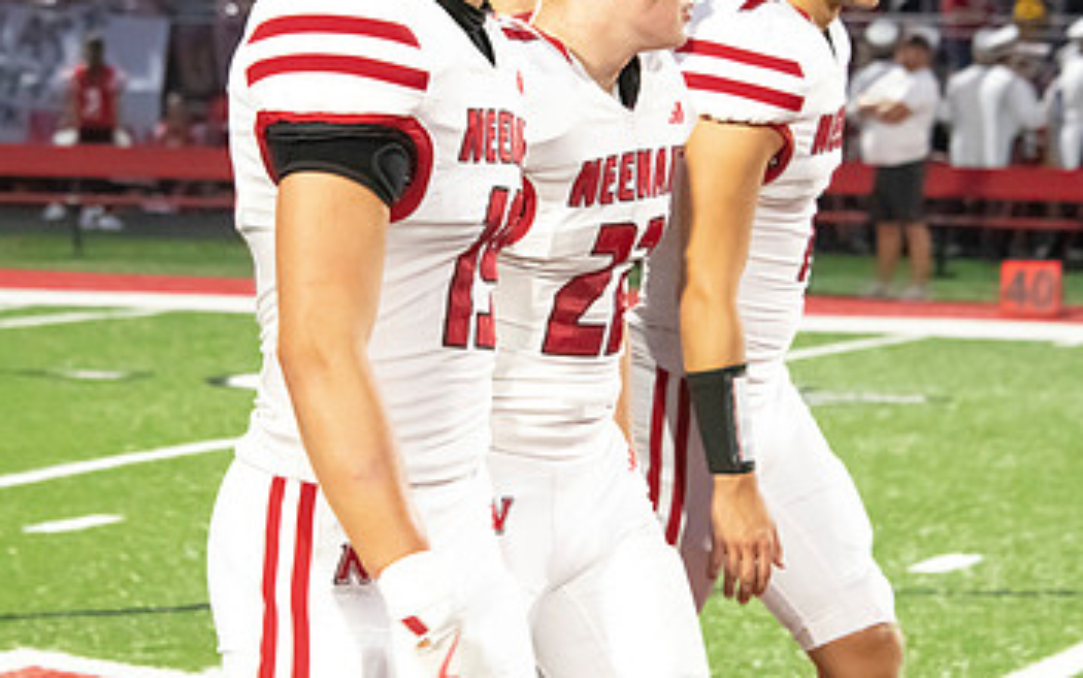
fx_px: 6082
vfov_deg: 6.4
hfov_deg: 10.2
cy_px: 237
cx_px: 548
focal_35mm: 206
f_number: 7.1
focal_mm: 122
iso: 10000
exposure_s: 1/200
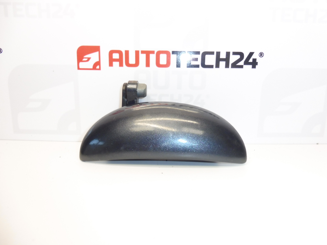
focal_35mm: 24
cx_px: 164
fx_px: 227
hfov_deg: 71.6
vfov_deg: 56.8
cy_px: 122
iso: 200
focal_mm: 4.3
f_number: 3.5
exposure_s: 1/60
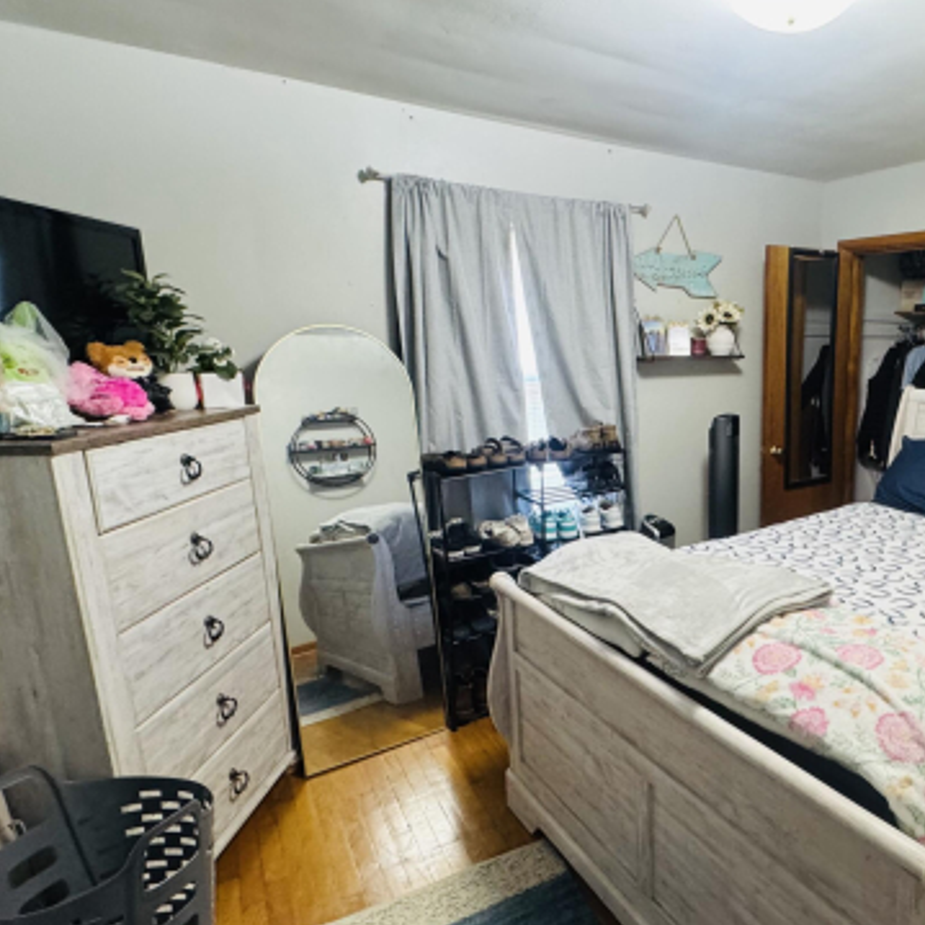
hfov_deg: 62.8
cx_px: 710
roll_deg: +0.4
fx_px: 695
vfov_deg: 67.2
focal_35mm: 23
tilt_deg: -13.1
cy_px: 492
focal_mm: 2.22
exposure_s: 1/60
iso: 320
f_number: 2.2
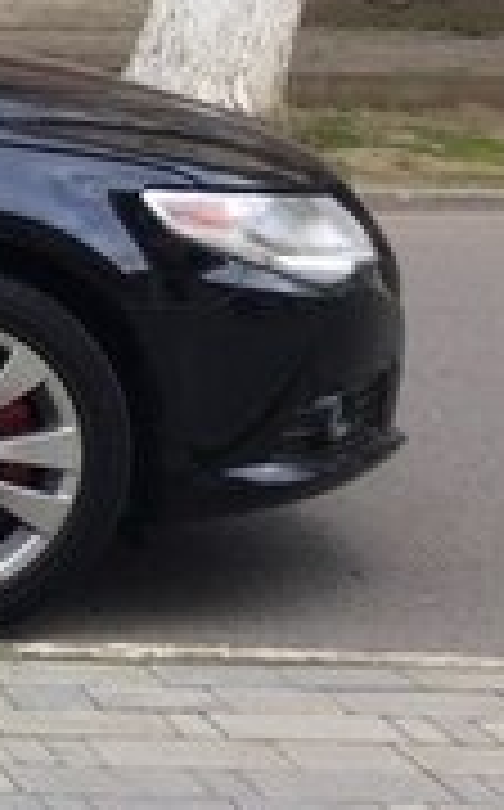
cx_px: -914
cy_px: 245
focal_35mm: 113
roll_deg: -0.4
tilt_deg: -9.6
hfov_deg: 9.5
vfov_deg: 18.4
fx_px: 2491
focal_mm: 4.15
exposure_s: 1/255
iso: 32
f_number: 2.2
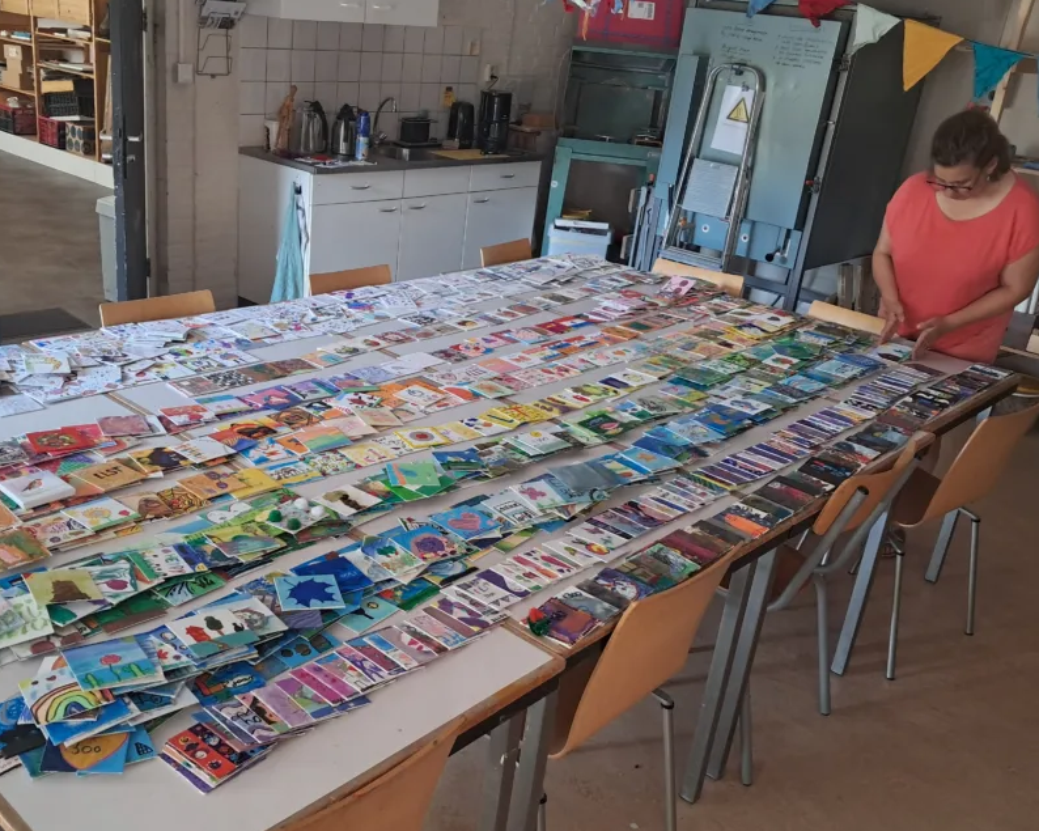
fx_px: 1045
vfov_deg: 43.3
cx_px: 427
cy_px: 448
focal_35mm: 34
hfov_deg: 52.6
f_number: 1.8
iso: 320
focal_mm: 4
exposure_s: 1/50
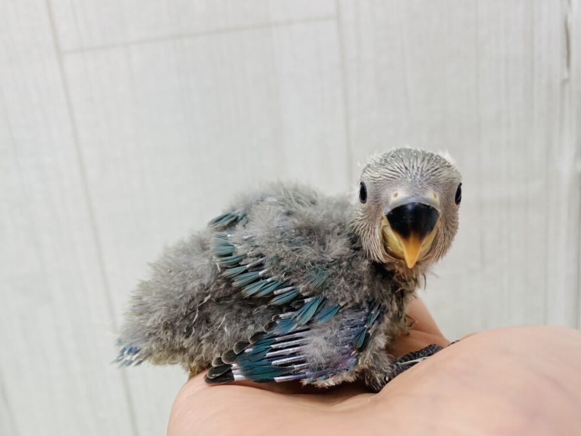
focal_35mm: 30
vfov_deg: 46.6
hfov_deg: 59.9
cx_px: 281
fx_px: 504
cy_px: 253
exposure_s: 1/100
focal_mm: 4.25
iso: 125
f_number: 1.8
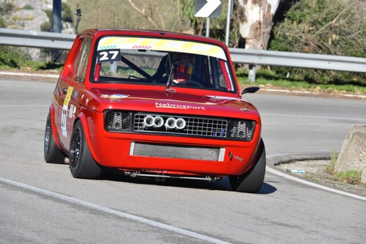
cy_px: 122
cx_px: 183
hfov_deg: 8.9
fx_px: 2362
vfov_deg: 5.9
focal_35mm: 232
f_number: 9
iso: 800
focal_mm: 155
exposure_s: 1/2000
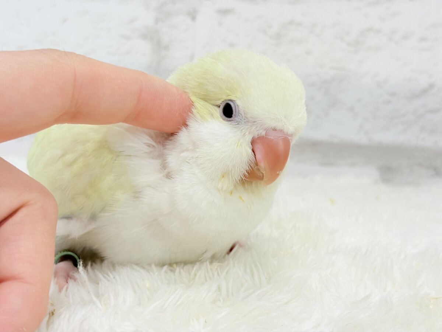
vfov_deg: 28.0
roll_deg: -1.5
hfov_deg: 36.8
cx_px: 221
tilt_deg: -13.1
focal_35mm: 52
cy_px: 166
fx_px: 664
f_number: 1.6
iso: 32
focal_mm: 5.96
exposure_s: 1/50
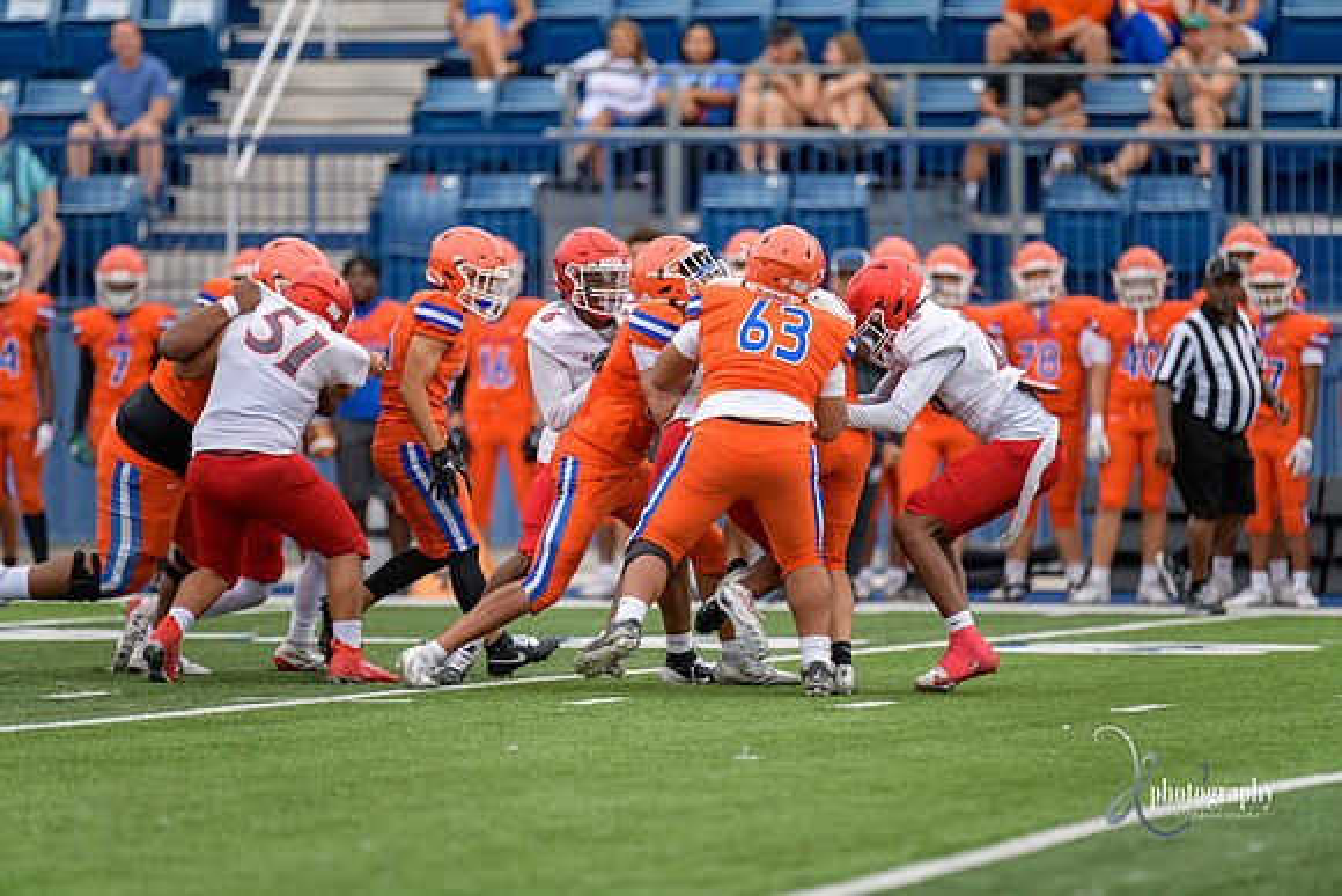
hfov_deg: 6.9
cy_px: 448
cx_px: 671
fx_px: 11185
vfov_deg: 4.6
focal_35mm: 300
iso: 560
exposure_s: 1/800
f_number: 2.8
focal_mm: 300
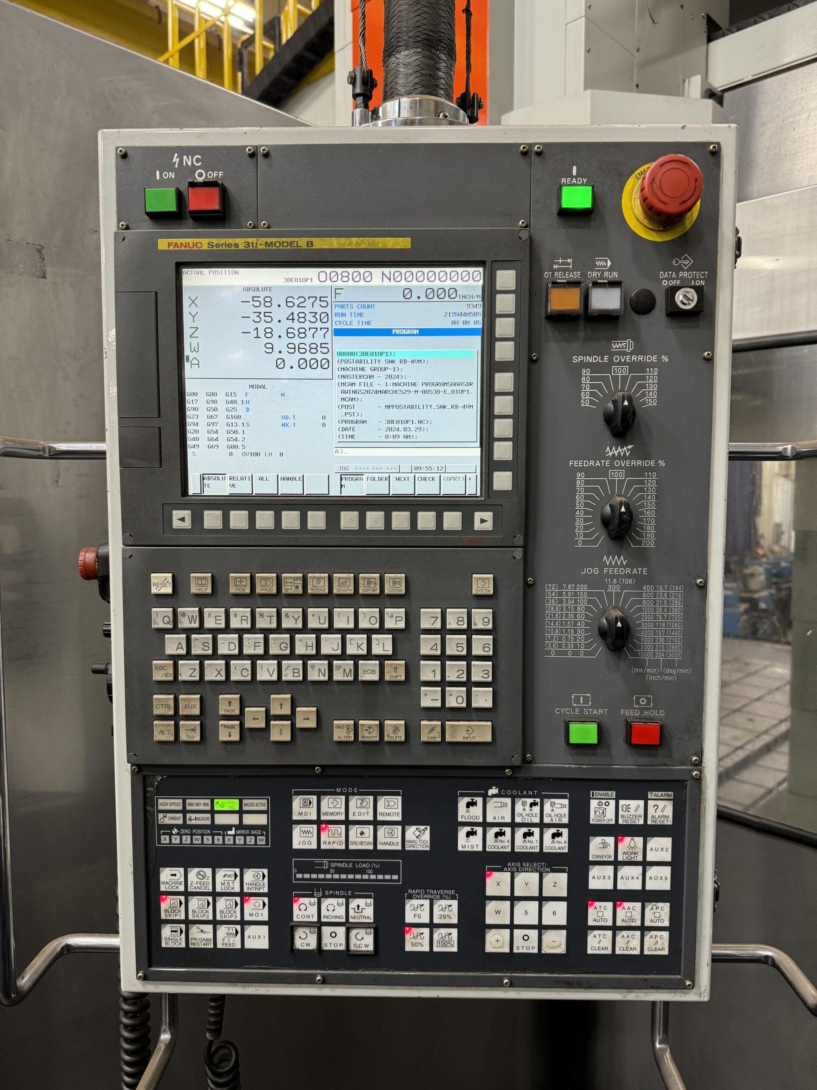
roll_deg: +0.3
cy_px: 545
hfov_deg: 56.8
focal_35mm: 24
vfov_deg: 71.6
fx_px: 755
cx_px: 408
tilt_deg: -4.9
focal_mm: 6.76
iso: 200
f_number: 1.78
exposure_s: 1/72
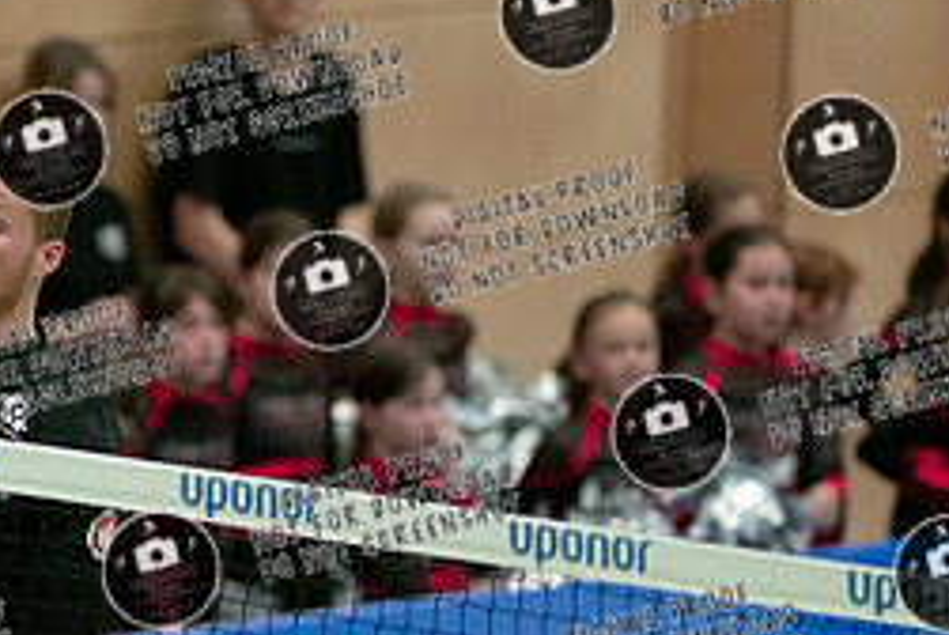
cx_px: -49
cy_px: 488
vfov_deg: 1.7
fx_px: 21509
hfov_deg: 2.5
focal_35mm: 815
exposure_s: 1/1000
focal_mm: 300
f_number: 3.2
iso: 3200
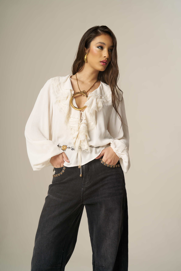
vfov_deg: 39.6
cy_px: 136
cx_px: 90
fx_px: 377
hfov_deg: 27.0
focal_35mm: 50
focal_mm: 50
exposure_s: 1/200
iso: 100
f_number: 5
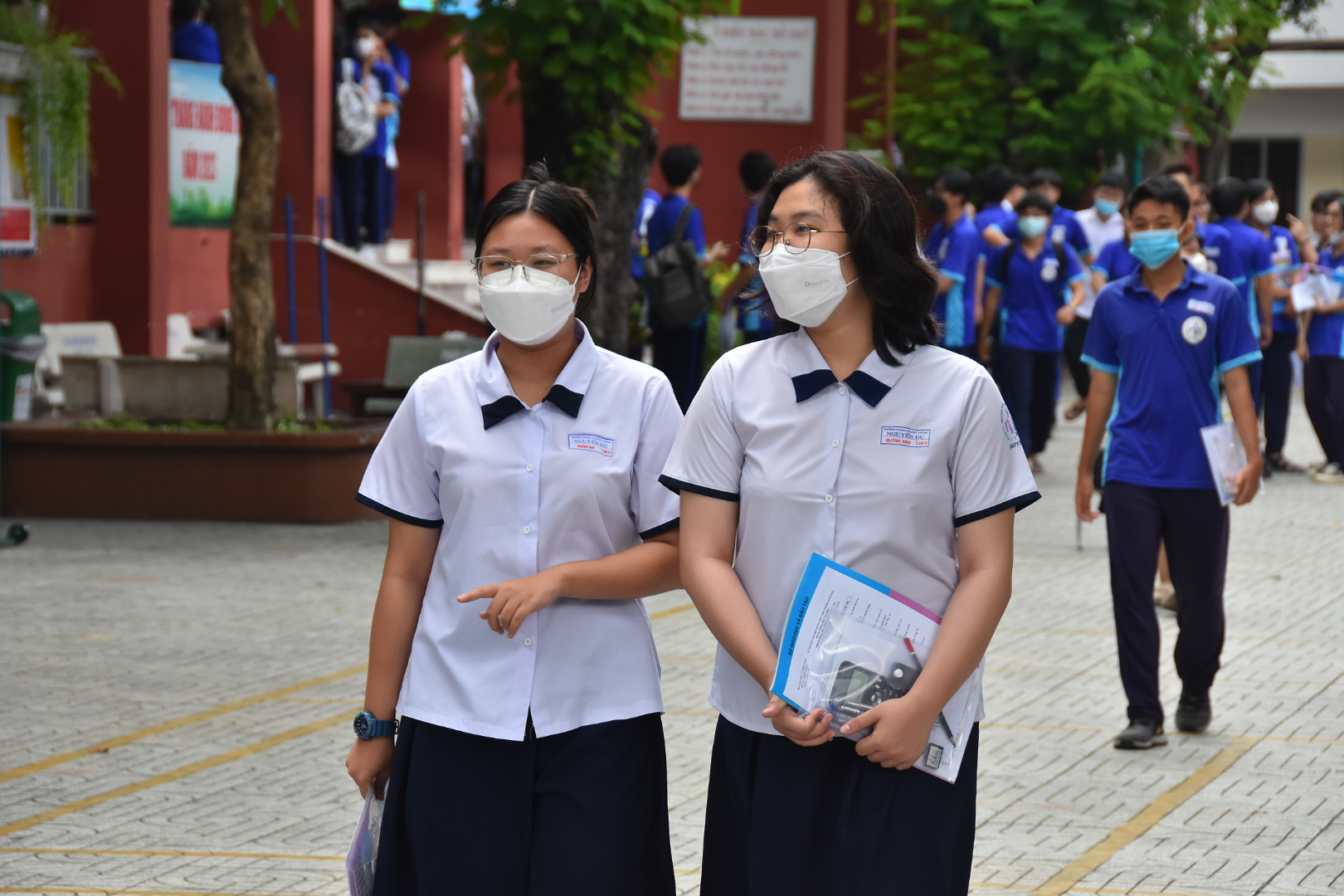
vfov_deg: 8.7
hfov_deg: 13.0
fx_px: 5880
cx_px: 672
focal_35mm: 158
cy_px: 448
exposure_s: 1/250
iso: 400
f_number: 7.1
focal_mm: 105
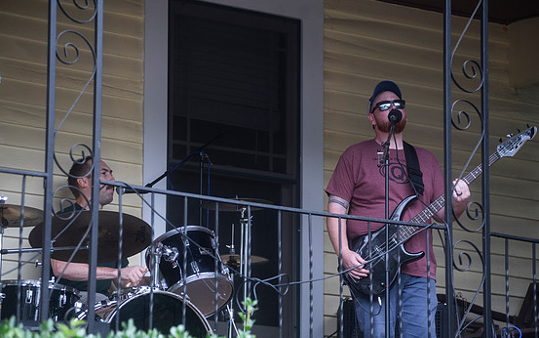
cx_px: 277
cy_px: 188
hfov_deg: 13.5
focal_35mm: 155
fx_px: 2278
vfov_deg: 8.5
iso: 400
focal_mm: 145
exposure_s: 1/320
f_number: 4
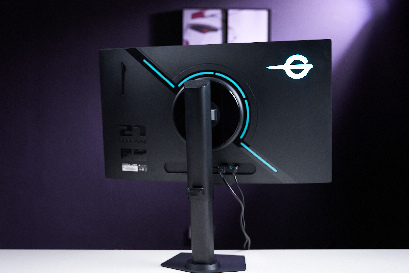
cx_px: 207
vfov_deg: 31.9
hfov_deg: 46.4
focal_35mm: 42
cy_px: 133
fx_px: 477
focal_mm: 39
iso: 800
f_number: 3.5
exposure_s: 1/100
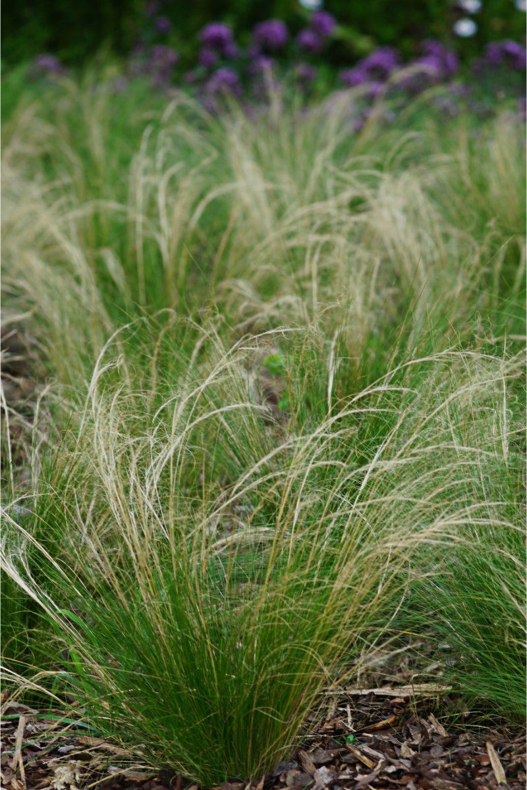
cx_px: 264
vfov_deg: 13.7
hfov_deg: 9.1
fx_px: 3293
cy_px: 395
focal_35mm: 150
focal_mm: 100
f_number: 4.5
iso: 100
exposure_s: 1/160
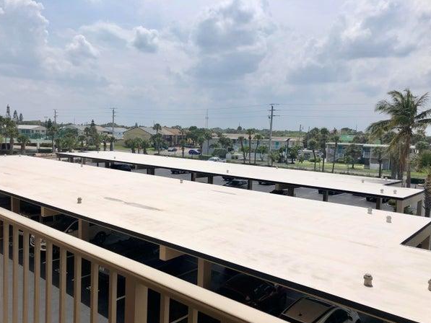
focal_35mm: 30
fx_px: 374
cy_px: 172
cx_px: 203
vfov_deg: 46.8
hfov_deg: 59.9
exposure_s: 1/6944
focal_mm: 4
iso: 25
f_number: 1.8
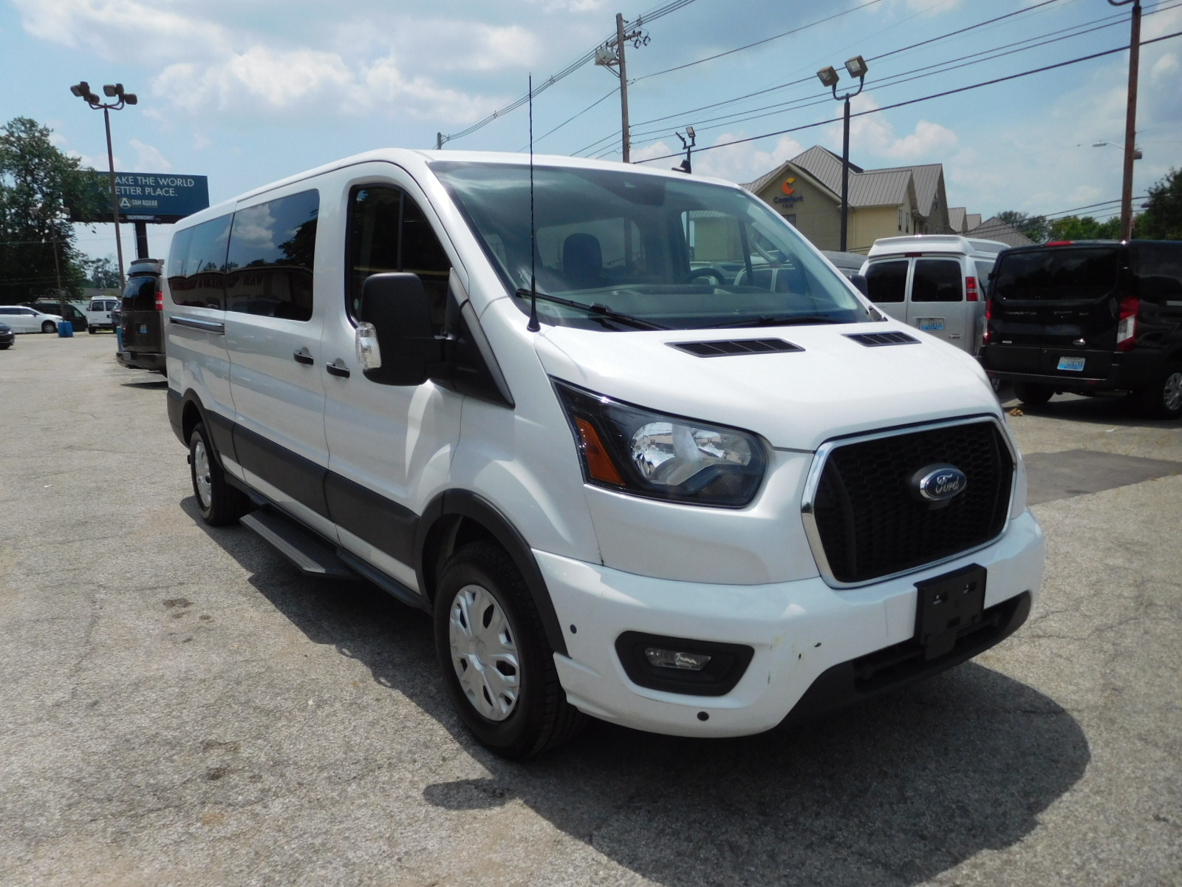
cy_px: 444
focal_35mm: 25
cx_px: 591
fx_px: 854
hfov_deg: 69.4
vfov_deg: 54.9
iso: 125
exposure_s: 1/800
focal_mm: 4.5
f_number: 6.8
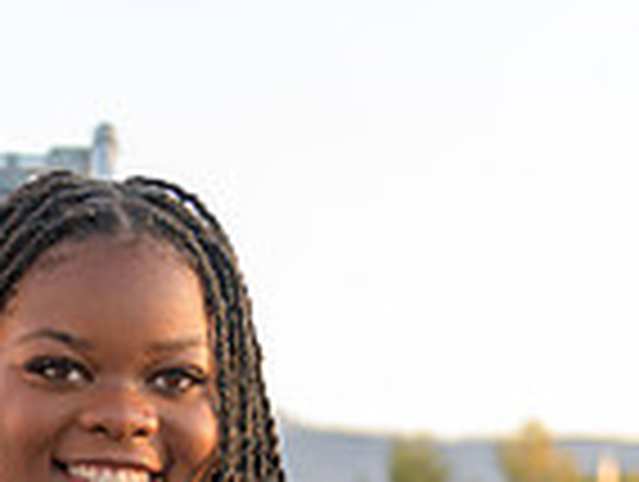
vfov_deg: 10.2
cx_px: 158
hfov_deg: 14.6
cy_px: 969
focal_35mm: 134
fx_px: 2478
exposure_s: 1/125
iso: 220
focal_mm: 44
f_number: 2.8
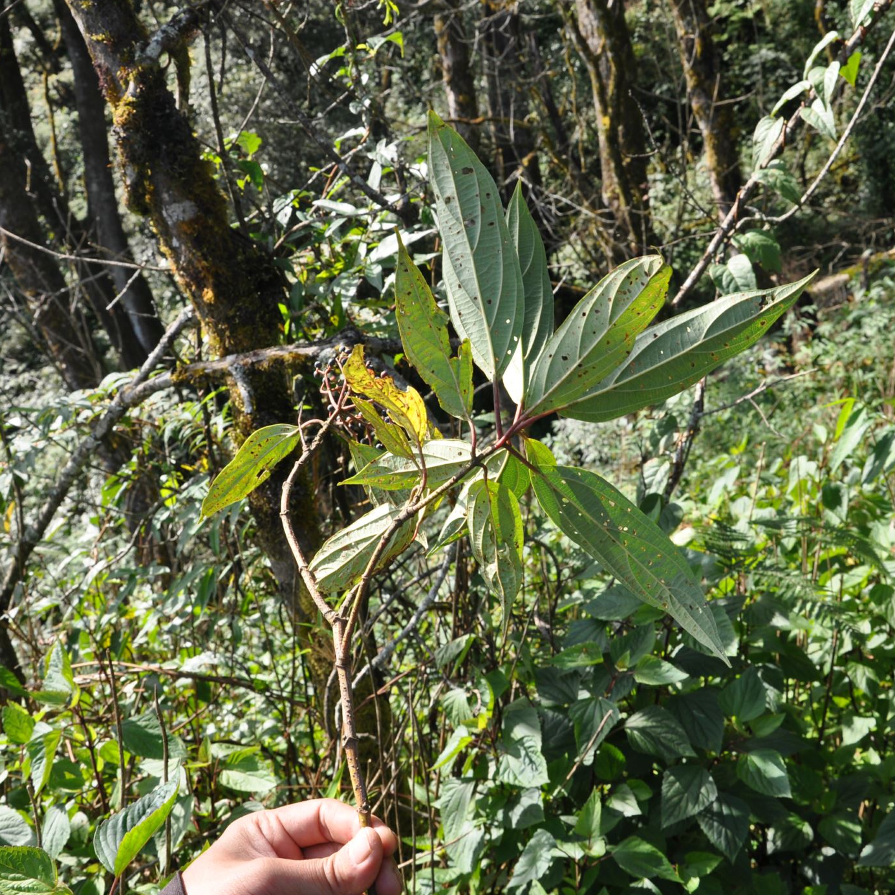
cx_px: 508
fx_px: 1258
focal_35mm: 43
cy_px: 442
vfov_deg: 39.2
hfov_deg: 39.1
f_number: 10
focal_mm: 22
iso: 200
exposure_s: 1/100
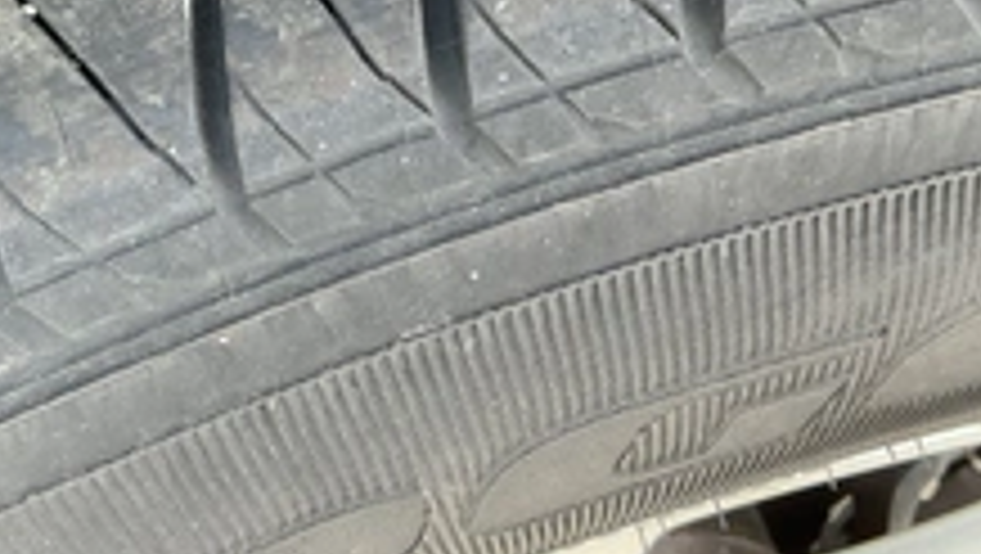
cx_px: 387
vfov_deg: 20.9
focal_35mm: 56
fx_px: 1458
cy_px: 23
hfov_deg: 37.0
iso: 50
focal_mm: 3
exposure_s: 1/122
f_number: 1.8
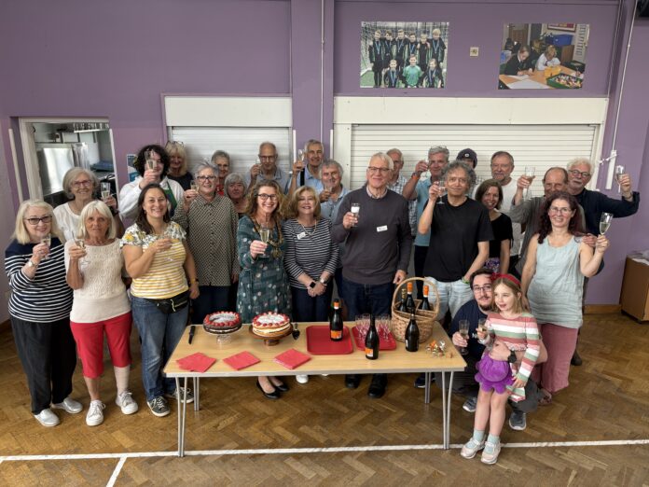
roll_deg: +0.2
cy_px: 244
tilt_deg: -15.1
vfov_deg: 53.1
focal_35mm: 26
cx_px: 324
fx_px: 487
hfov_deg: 67.3
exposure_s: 1/121
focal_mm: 5.96
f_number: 1.6
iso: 100
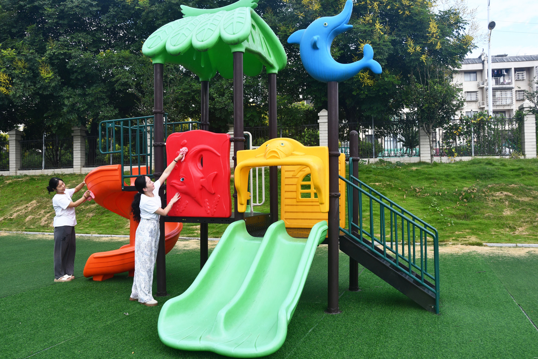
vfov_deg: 43.6
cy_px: 180
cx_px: 269
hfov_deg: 61.9
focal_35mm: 30
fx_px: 448
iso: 180
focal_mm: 20
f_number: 8
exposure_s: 1/250
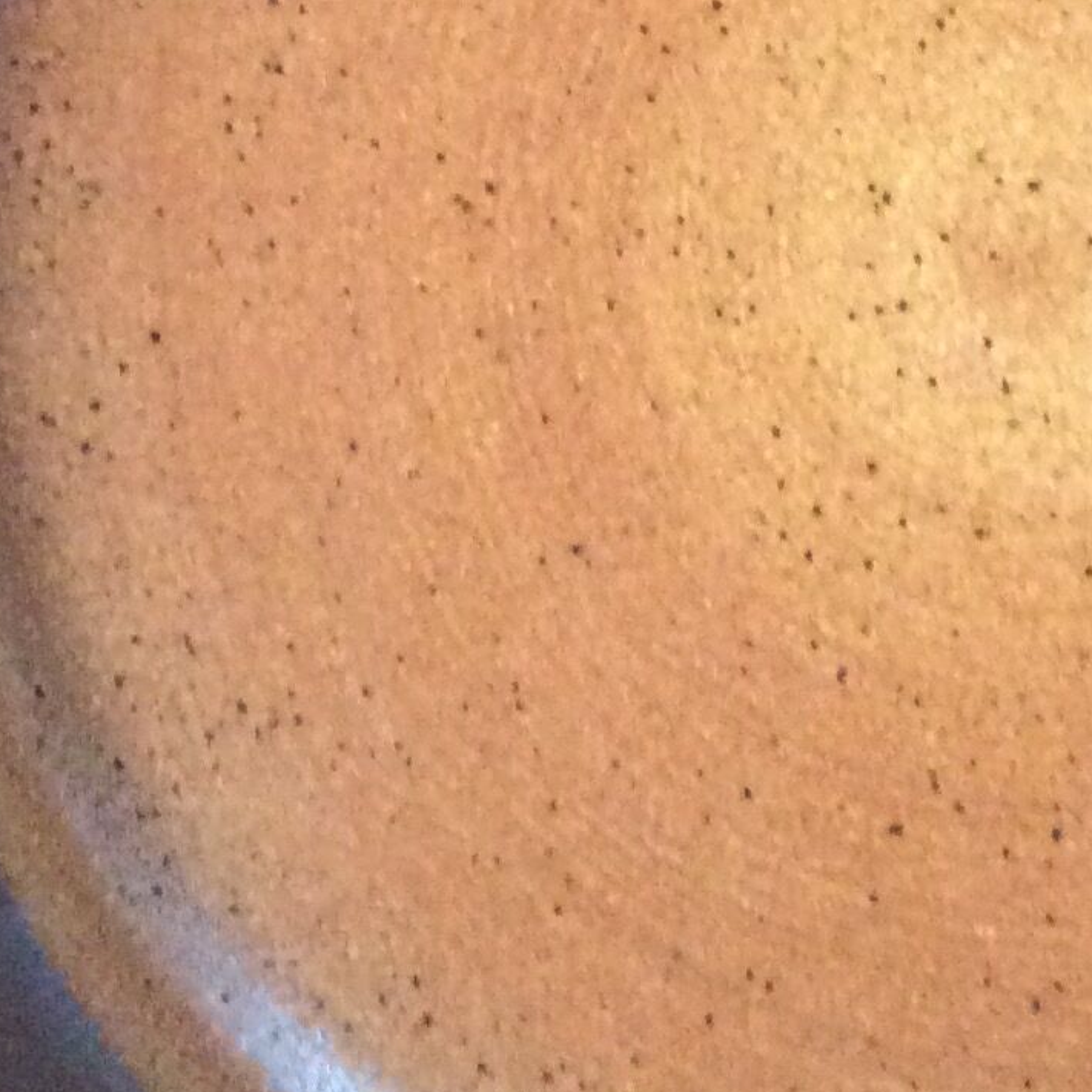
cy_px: 94
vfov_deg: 16.7
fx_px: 3676
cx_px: 1058
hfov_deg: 16.6
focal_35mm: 103
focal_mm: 3.3
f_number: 2.4
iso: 320
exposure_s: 1/17
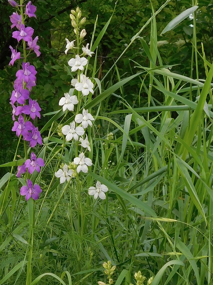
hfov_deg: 22.7
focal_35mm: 64
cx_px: 57
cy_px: 196
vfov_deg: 30.0
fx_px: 525
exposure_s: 1/200
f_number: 3.5
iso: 125
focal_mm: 6.3
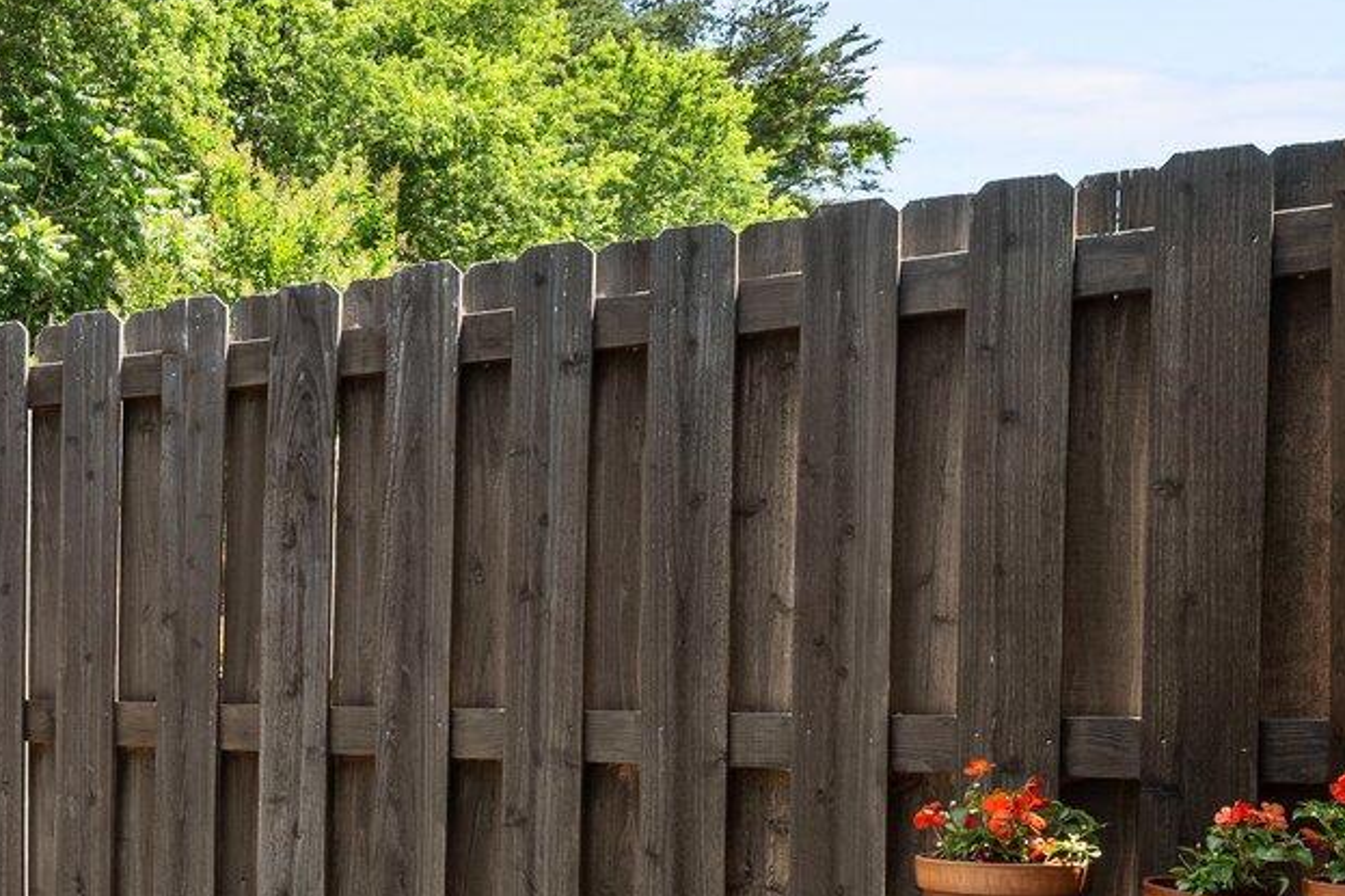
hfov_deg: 37.4
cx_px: -50
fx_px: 1718
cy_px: 681
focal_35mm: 46
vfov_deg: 28.8
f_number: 7.1
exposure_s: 1/160
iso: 200
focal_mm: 14
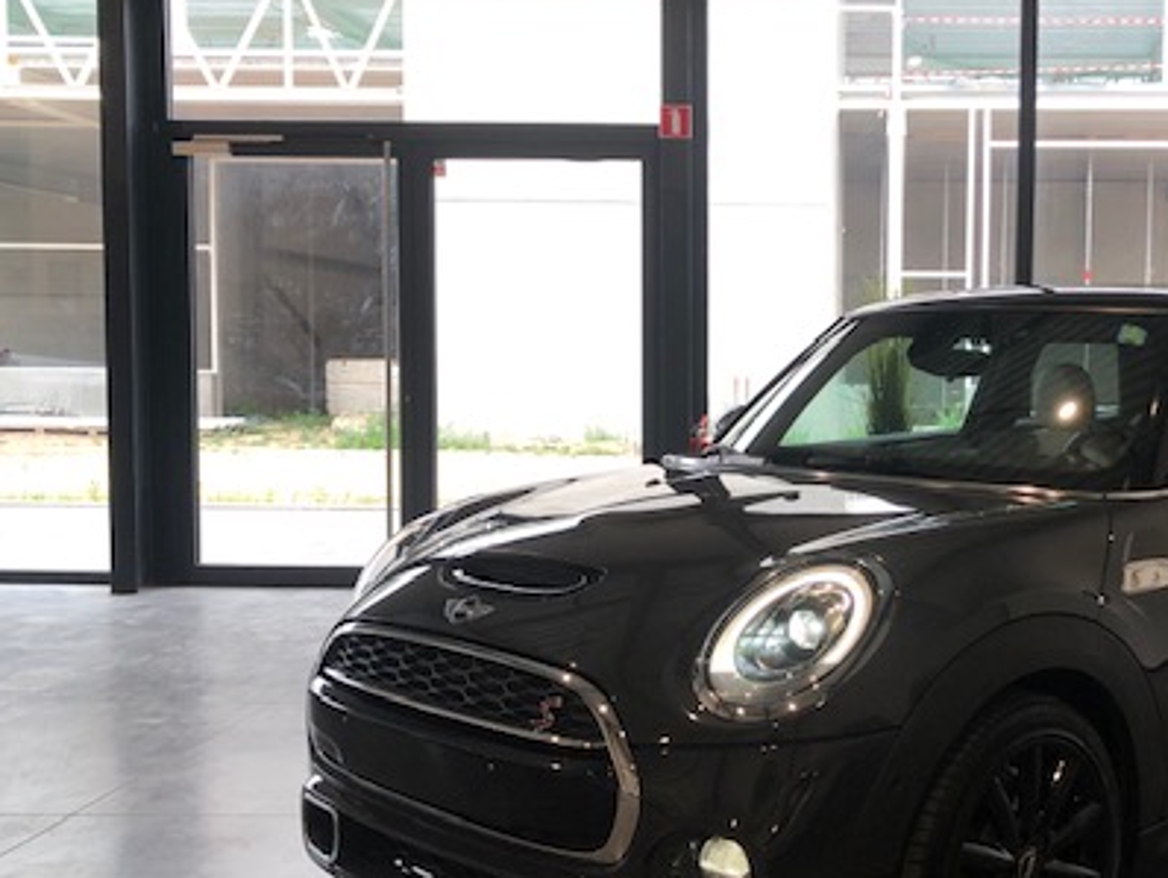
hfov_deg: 40.9
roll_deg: -0.4
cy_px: 461
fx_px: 1519
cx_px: 866
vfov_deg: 32.2
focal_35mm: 45
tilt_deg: -4.8
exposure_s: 1/102
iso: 32
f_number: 1.8
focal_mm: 3.99
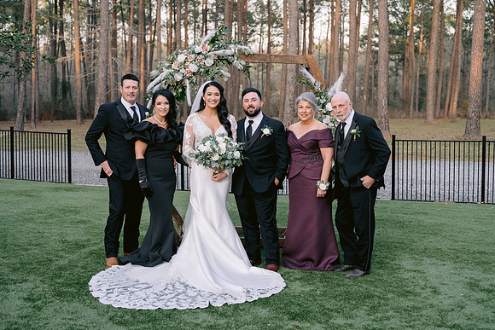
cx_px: 248
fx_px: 688
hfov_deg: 39.6
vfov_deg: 27.0
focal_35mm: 50
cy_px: 165
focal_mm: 50
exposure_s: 1/160
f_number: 4
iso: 500
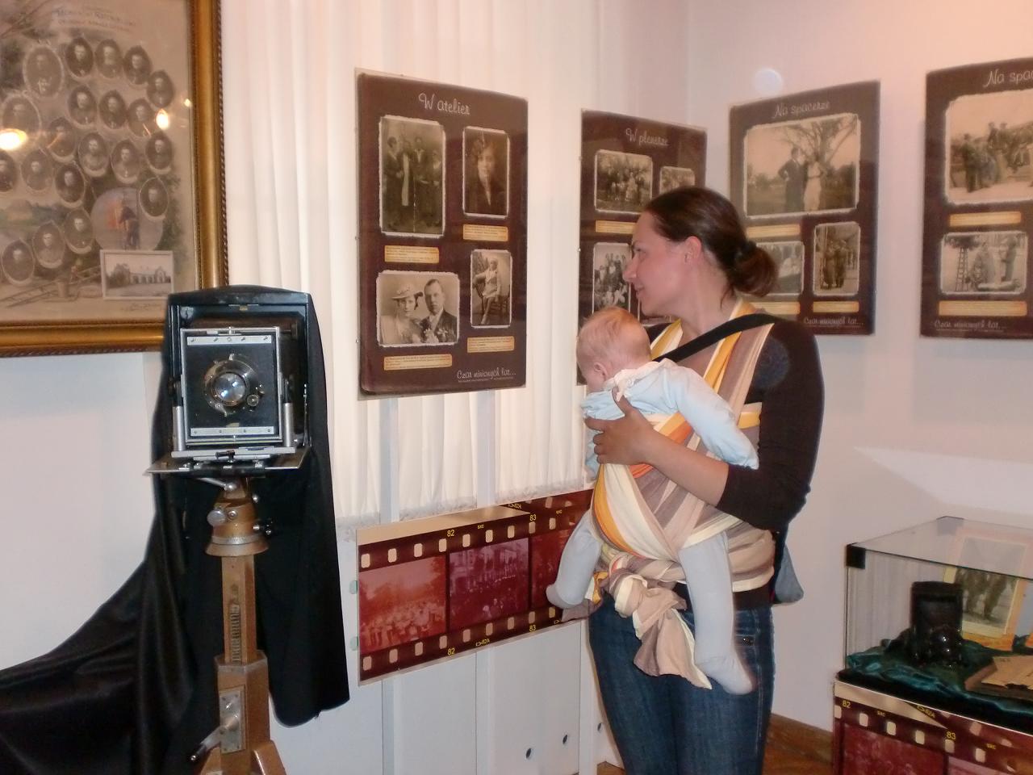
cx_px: 516
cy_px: 388
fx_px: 1044
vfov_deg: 40.7
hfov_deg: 52.6
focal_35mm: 35
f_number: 3.1
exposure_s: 1/60
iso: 400
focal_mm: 6.3
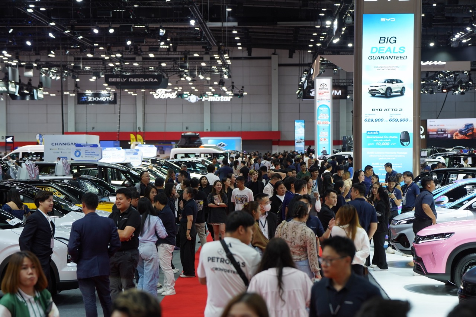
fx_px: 1335
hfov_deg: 20.2
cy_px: 158
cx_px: 238
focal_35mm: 101
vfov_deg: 13.5
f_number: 4.5
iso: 500
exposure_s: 1/160
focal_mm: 101
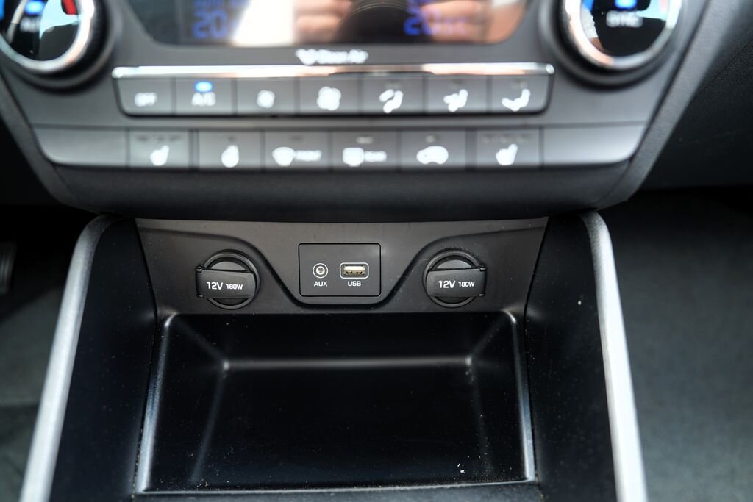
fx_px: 544
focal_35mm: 26
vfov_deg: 49.6
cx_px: 376
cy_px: 251
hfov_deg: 69.4
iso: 160
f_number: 2.8
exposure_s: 1/30
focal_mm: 26
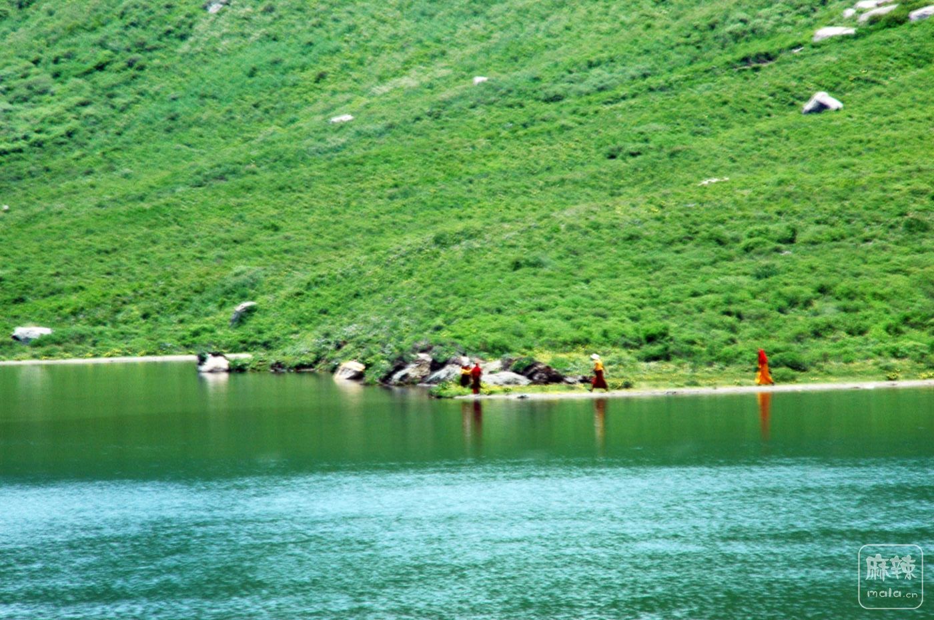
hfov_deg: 6.9
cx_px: 467
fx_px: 7774
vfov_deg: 4.6
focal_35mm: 300
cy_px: 310
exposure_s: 1/30
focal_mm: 200
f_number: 18
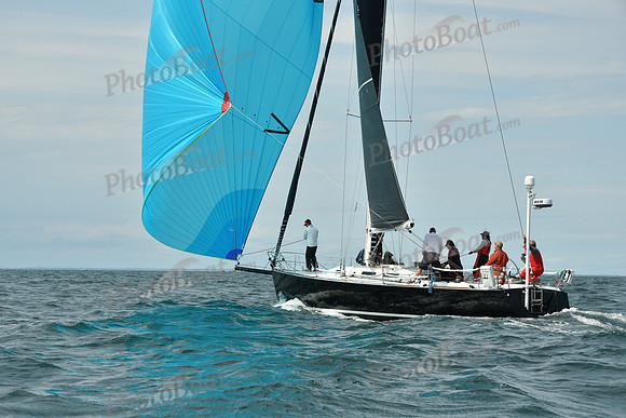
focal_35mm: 90
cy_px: 209
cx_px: 313
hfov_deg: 22.6
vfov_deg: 15.2
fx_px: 1565
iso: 320
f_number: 9
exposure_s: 1/1250
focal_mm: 90
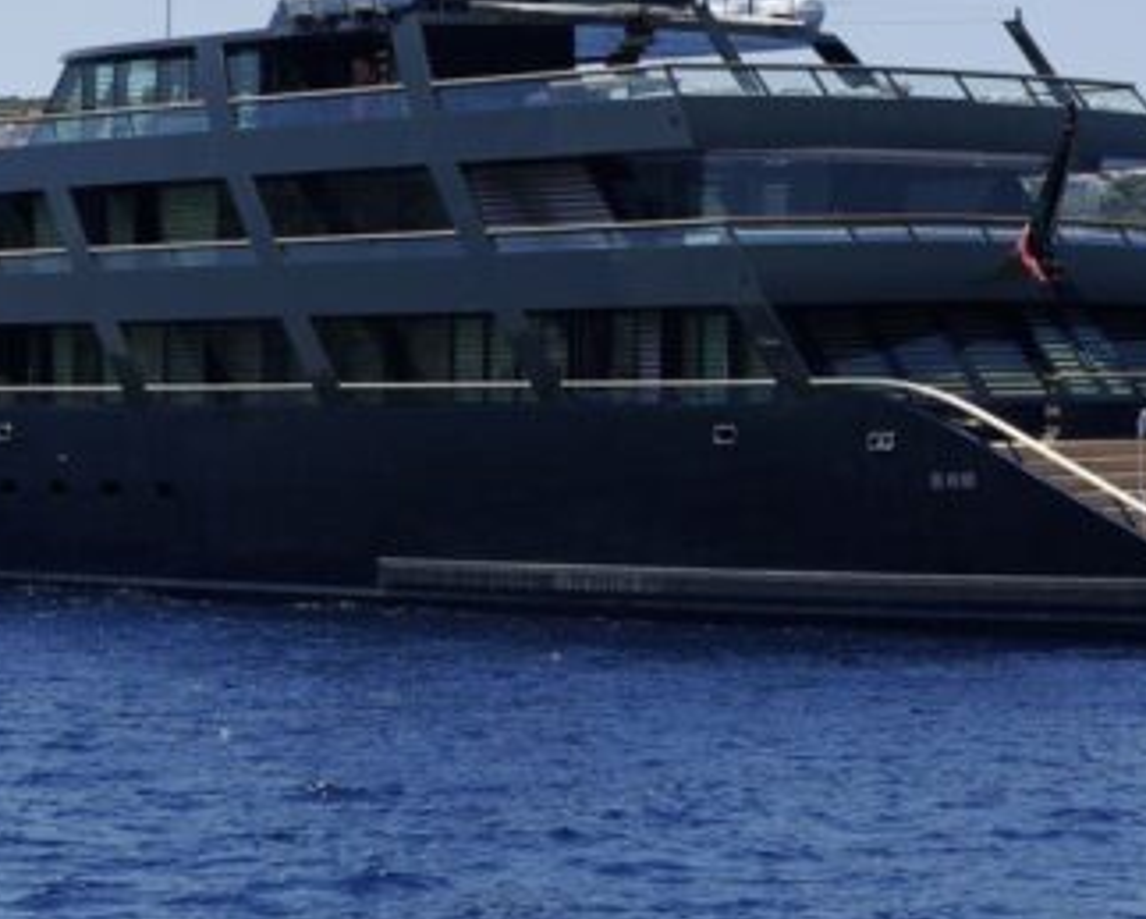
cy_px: 199
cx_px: 397
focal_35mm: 184
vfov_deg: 8.4
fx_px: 6250
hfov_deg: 10.5
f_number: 9.5
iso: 100
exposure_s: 1/180
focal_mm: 55
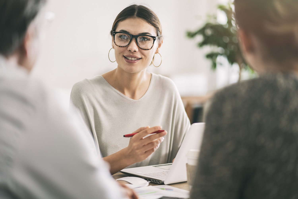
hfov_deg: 23.9
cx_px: 149
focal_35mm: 85
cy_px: 100
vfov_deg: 16.1
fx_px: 704
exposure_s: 1/50
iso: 160
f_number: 2
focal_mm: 85
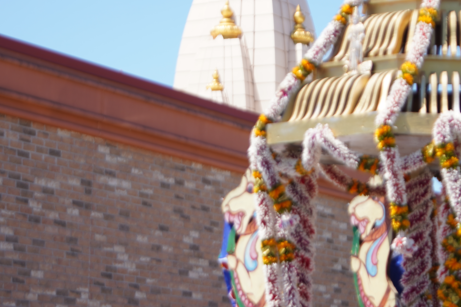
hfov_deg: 13.5
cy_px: 40
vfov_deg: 9.0
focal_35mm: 152
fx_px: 1946
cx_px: 297
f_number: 4
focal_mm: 70
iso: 100
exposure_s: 1/500
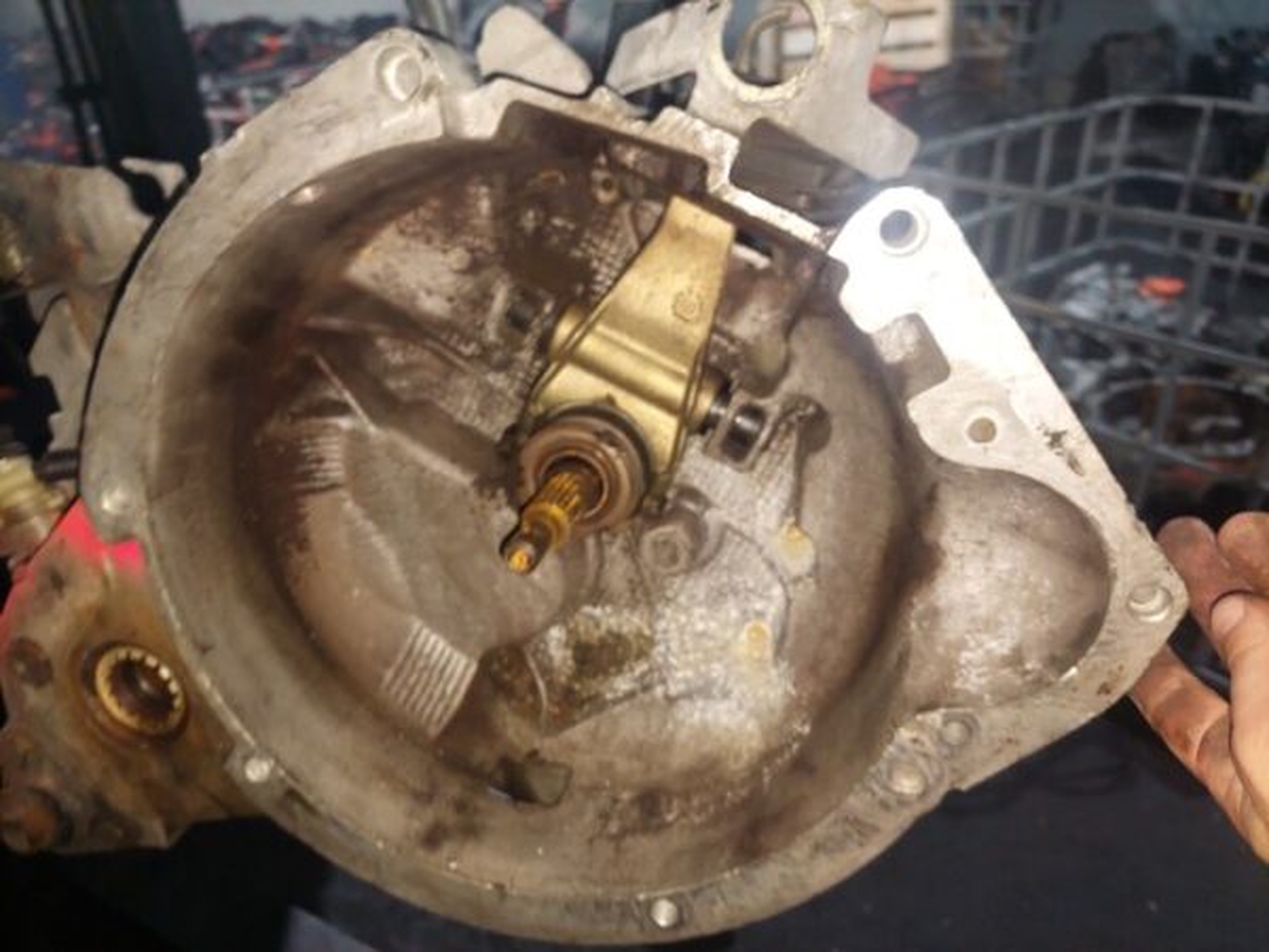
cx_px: 634
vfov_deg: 54.9
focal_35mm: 25
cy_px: 476
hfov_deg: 69.4
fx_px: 916
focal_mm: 5.23
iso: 200
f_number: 1.8
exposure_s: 1/50
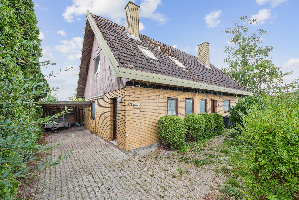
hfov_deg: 100.4
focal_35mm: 15
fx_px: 125
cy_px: 100
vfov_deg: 77.3
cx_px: 150
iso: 200
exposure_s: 1/50
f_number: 10
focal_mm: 15
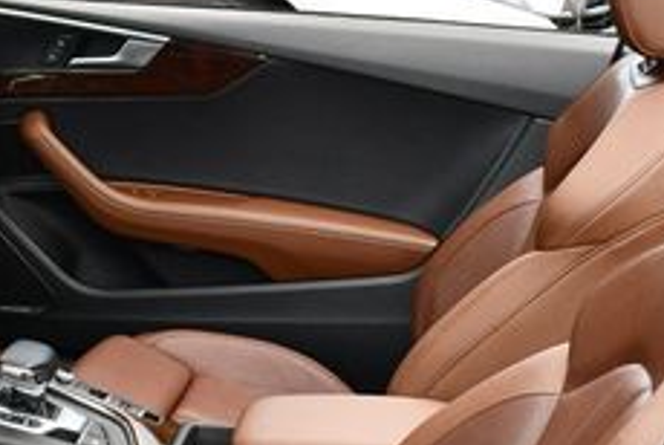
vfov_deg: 13.6
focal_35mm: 100
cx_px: 133
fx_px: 1847
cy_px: 399
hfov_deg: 20.2
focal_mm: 18
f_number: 5.6
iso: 400
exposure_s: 1/250
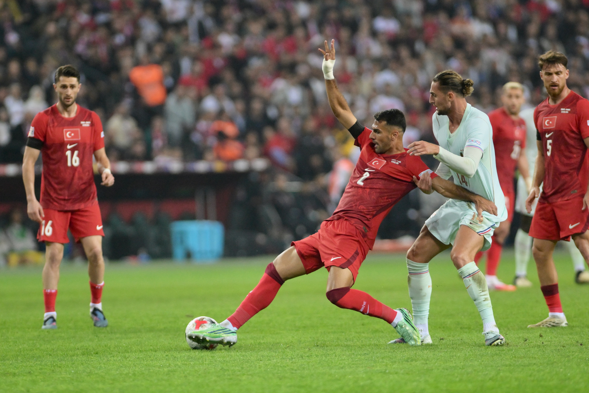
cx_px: 283
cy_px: 201
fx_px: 5153
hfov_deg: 6.5
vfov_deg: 4.4
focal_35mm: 315
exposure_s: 1/2500
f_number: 2.8
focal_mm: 300
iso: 4000
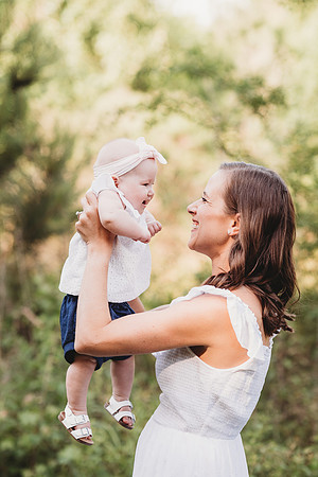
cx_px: 159
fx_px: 1126
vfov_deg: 23.9
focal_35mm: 85
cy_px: 238
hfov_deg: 16.1
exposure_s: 1/250
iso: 100
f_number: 2.2
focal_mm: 85
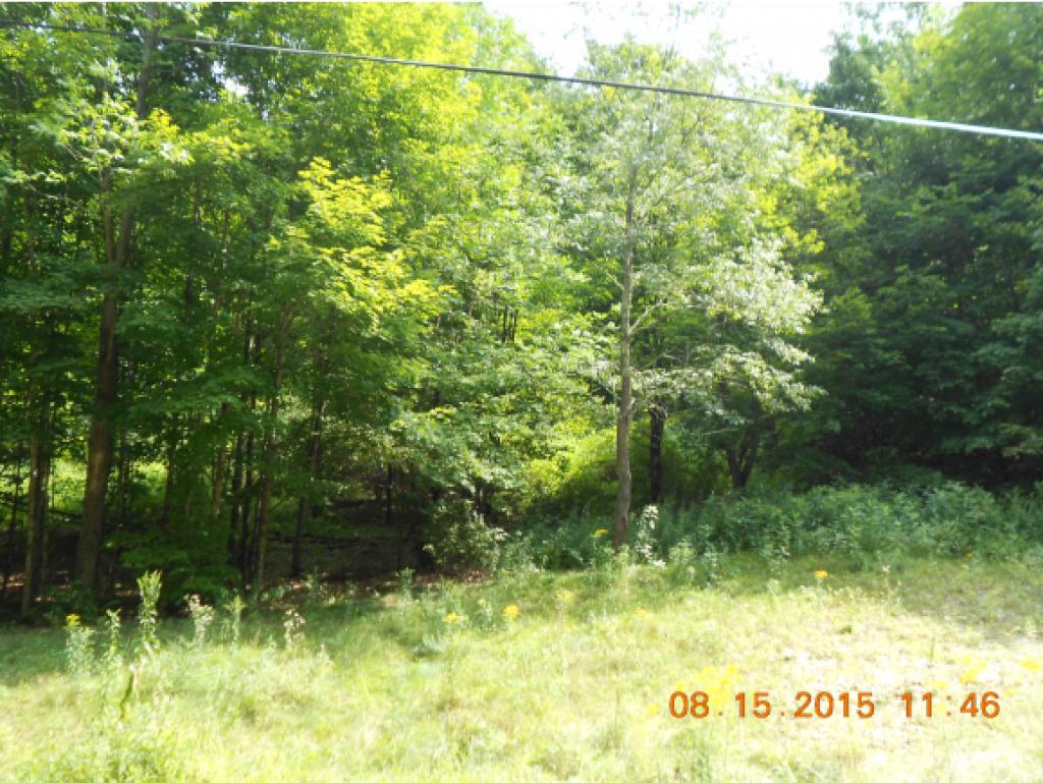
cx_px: 522
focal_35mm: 32
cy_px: 392
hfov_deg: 56.8
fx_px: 965
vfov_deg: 44.2
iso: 80
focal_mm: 5.8
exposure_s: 1/125
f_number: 3.6
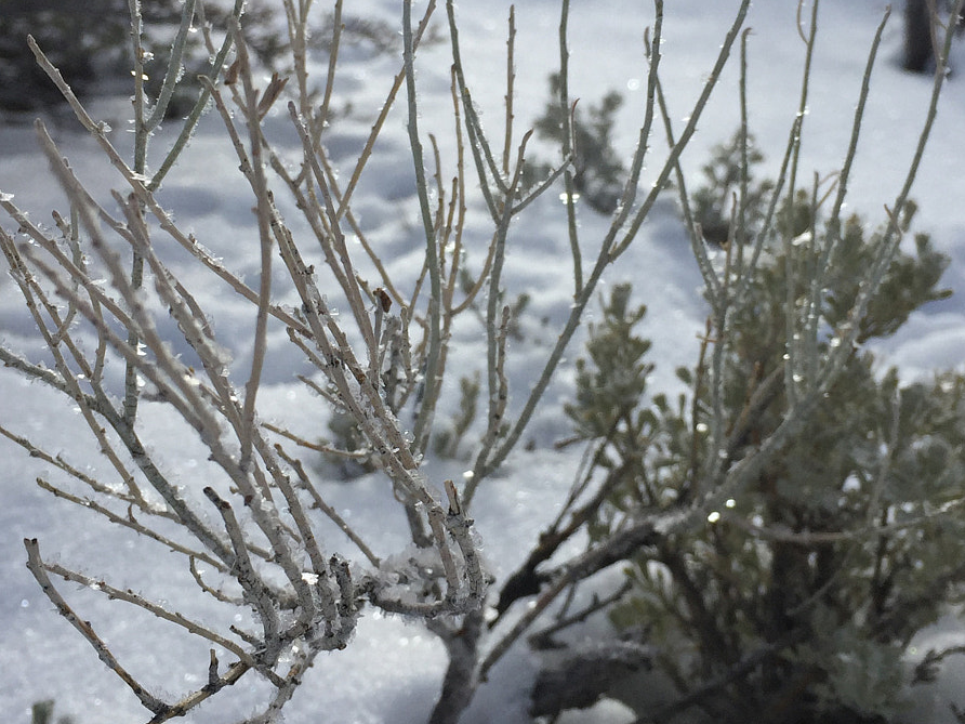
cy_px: 258
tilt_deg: -17.3
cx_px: 519
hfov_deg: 36.8
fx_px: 1450
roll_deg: -7.2
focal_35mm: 52
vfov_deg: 27.9
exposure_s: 1/3049
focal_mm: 4.15
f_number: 2.2
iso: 32
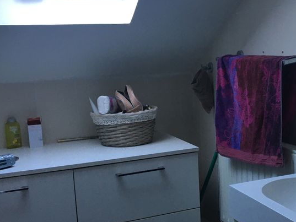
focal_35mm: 54
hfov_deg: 35.0
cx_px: 207
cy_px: 132
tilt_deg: -9.9
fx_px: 462
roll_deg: +1.9
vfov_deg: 27.0
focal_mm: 4.15
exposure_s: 1/33
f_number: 2.2
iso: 40
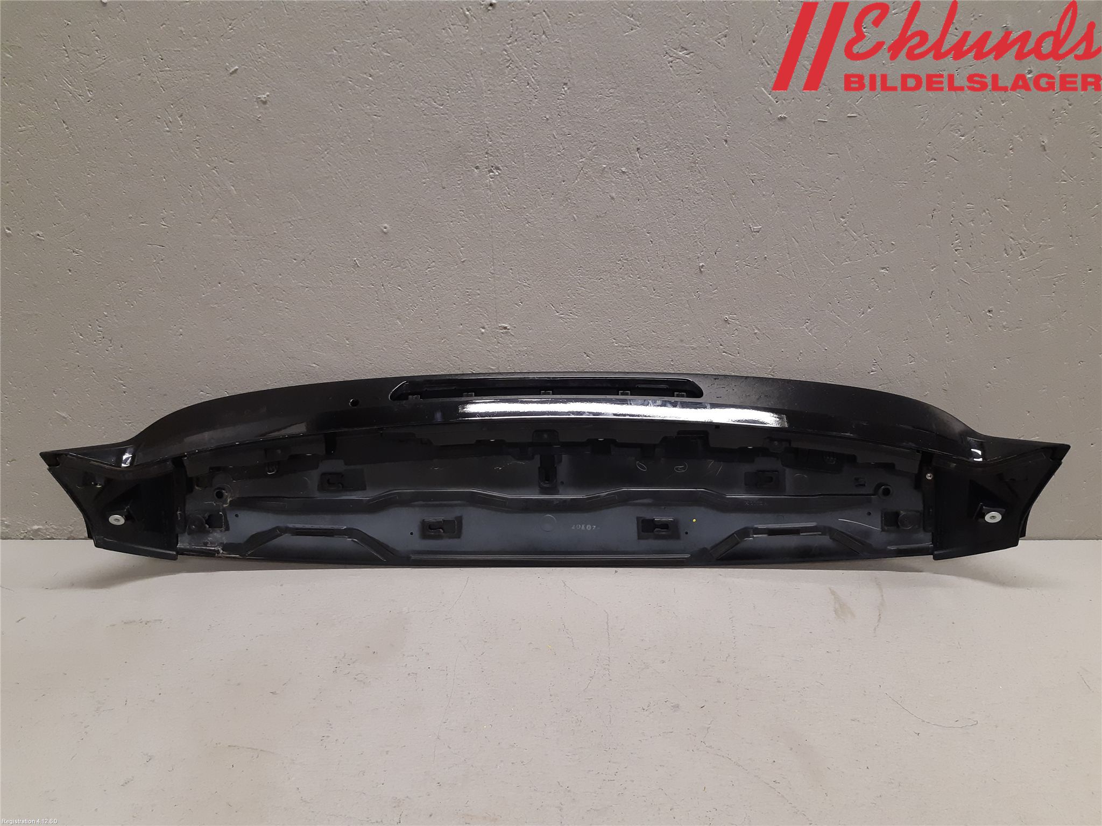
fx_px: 828
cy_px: 413
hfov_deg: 67.3
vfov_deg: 53.1
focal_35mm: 26
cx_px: 551
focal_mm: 3.93
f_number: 1.7
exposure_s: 1/50
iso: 160
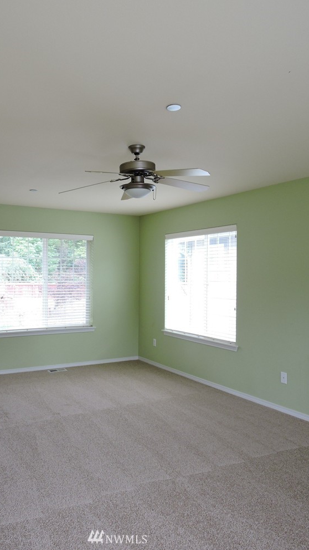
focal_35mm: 27
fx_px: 393
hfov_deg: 42.6
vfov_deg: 69.9
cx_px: 119
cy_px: 274
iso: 100
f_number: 3.3
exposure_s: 1/40
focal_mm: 4.3
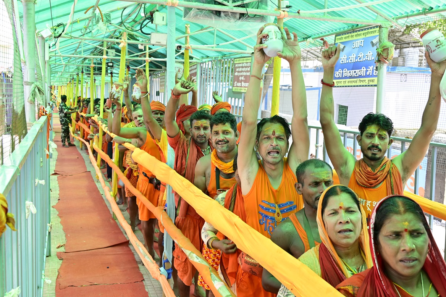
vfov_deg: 35.2
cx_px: 226
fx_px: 468
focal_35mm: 38
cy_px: 147
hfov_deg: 51.0
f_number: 5.6
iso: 160
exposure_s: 1/100
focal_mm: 24.5
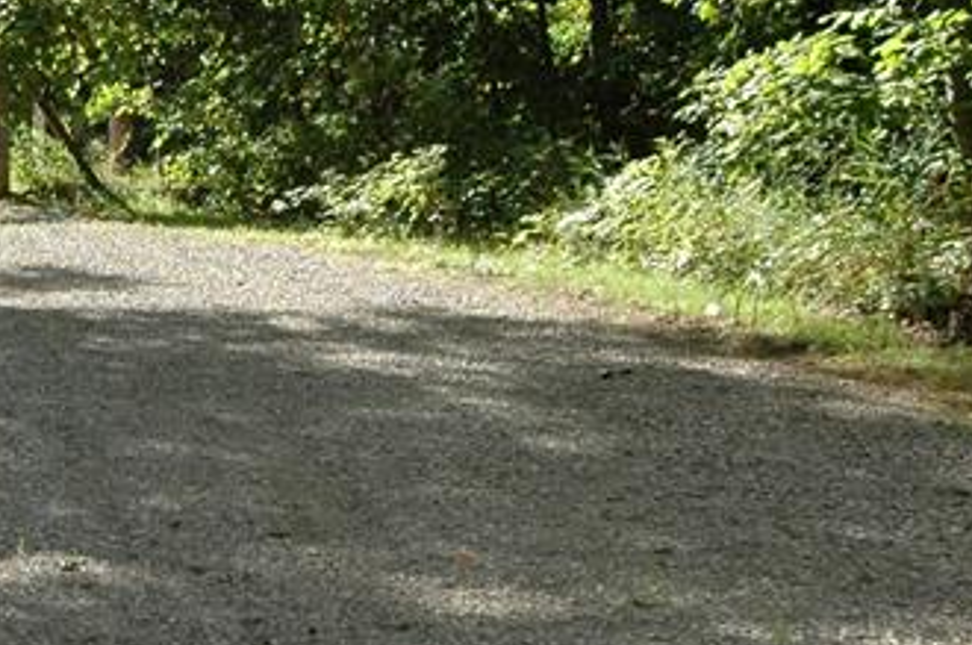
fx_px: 2507
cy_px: 280
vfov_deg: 14.7
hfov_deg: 21.1
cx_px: -29
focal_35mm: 93
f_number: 7.1
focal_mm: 20
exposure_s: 1/160
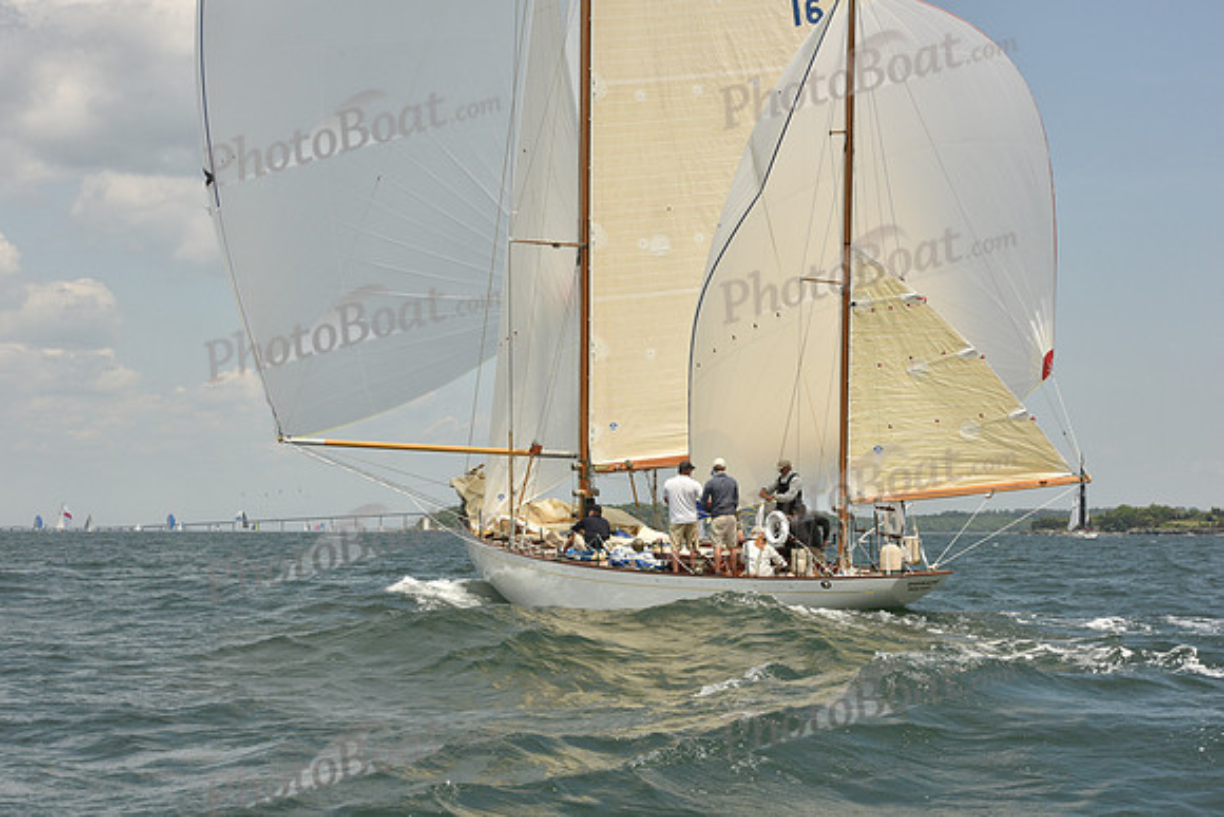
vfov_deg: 19.5
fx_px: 2380
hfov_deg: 28.8
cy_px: 408
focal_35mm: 70
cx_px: 612
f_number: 10
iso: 400
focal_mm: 70
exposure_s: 1/1250
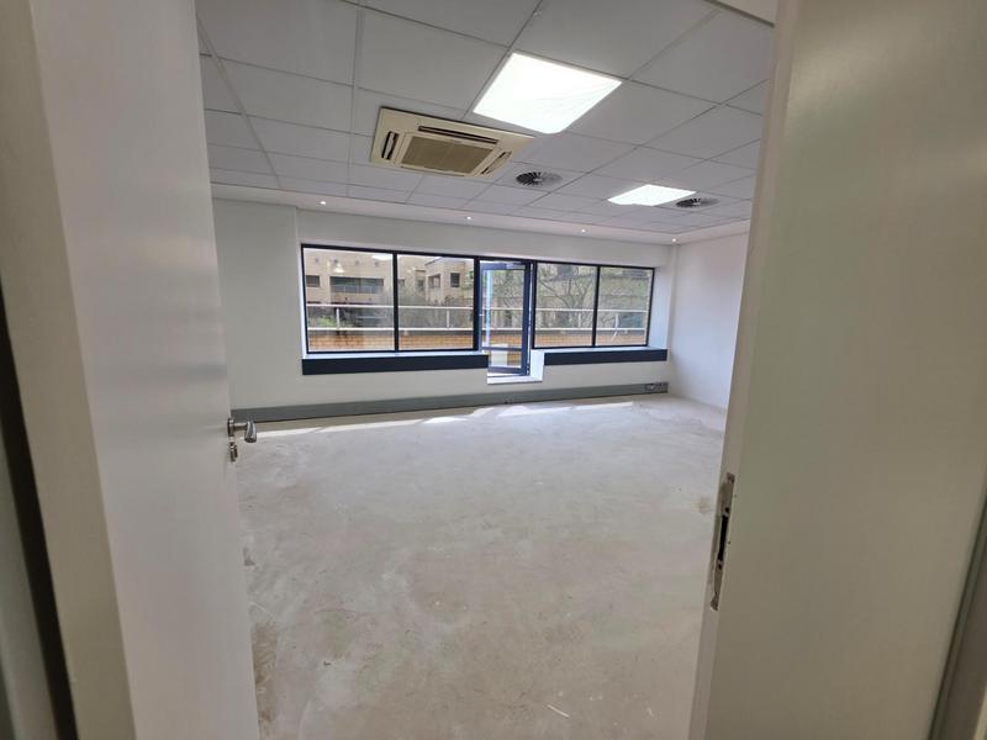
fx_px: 371
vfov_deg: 89.9
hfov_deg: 106.2
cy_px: 370
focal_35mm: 13
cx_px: 494
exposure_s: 1/100
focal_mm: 2.2
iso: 40
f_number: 1.9
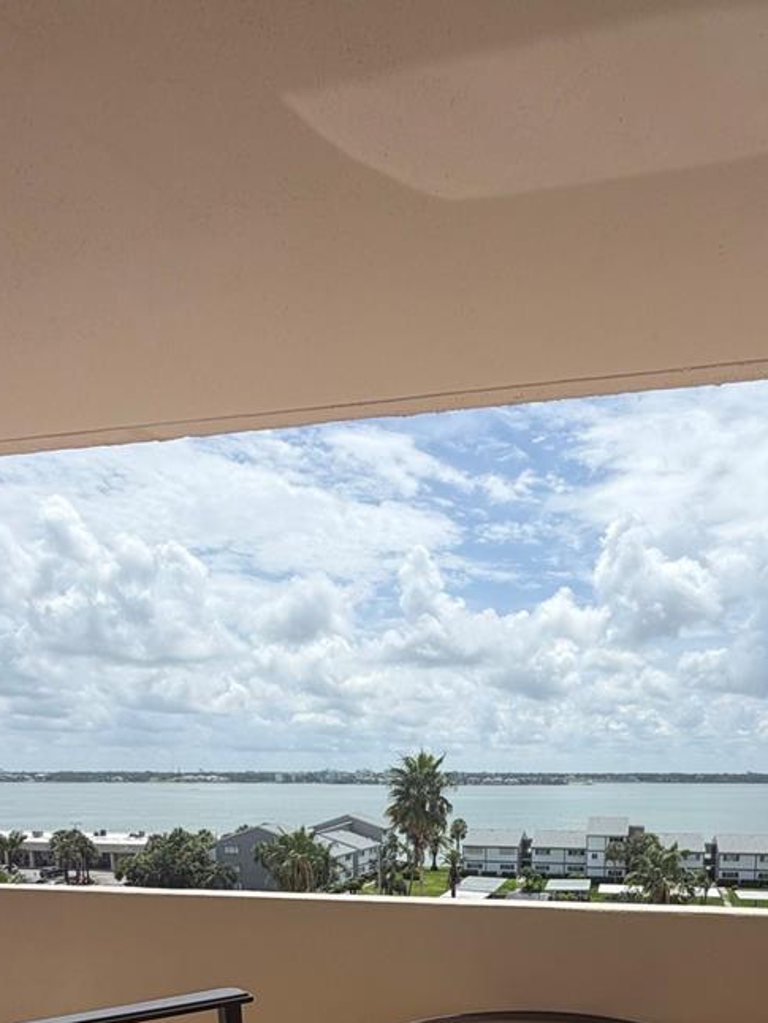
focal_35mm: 26
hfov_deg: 52.7
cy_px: 912
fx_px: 769
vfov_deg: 58.1
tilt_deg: -9.5
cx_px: 469
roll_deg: +0.1
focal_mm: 2.22
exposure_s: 1/1312
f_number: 2.2
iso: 20
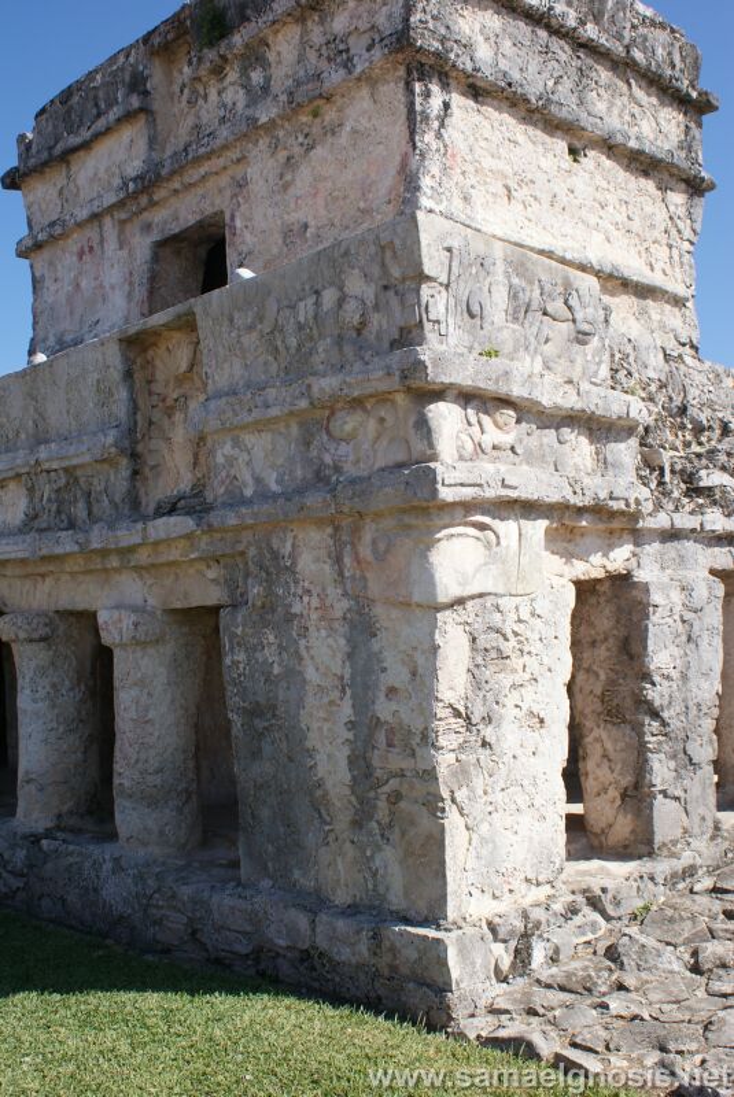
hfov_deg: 36.9
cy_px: 548
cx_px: 367
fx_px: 1099
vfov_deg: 53.1
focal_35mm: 36
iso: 100
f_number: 10
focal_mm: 24
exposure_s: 1/125
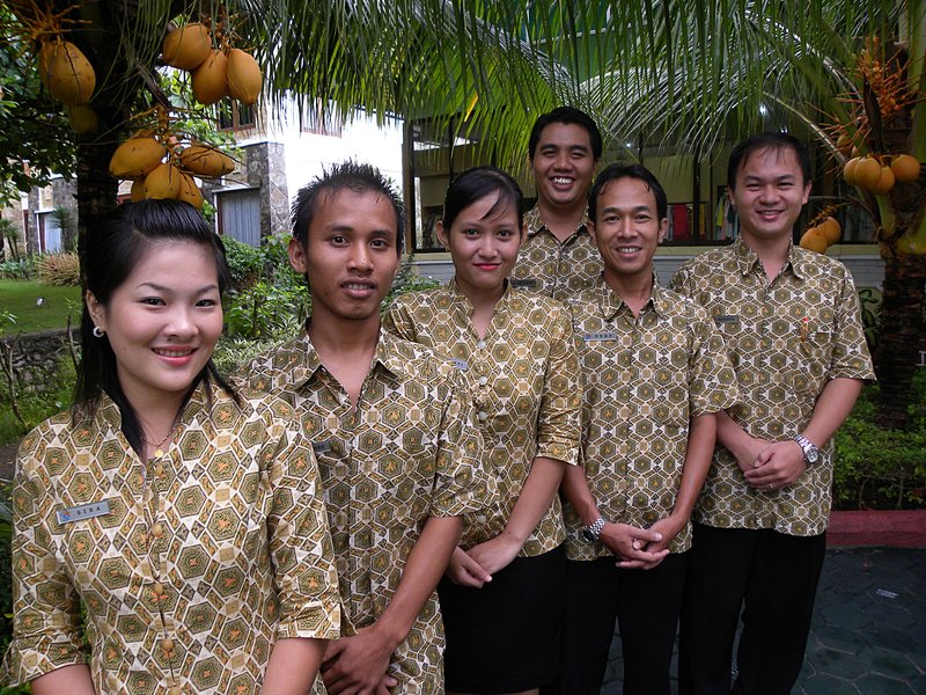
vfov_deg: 53.1
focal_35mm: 26
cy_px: 348
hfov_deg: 67.3
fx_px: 696
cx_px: 463
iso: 100
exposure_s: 1/60
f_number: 2.8
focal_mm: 4.6
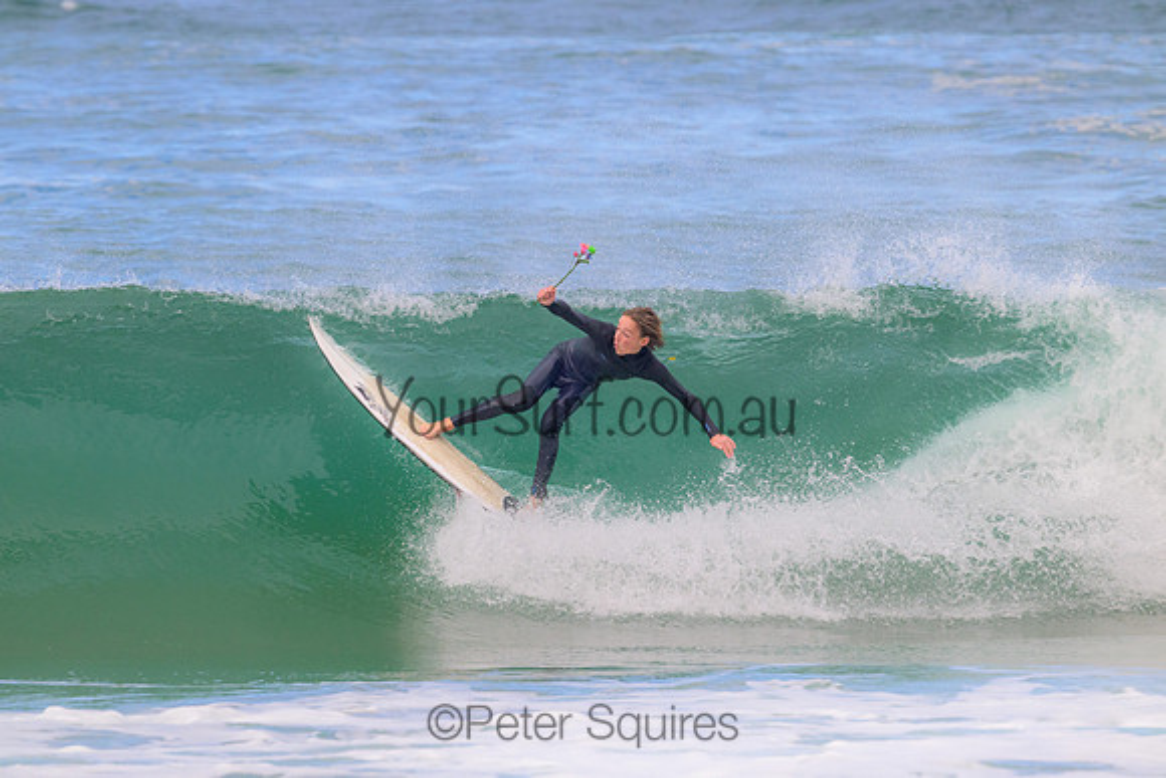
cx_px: 583
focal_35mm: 530
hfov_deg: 3.9
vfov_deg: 2.6
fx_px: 17169
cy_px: 389
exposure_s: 1/1250
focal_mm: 530
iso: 2000
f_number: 11
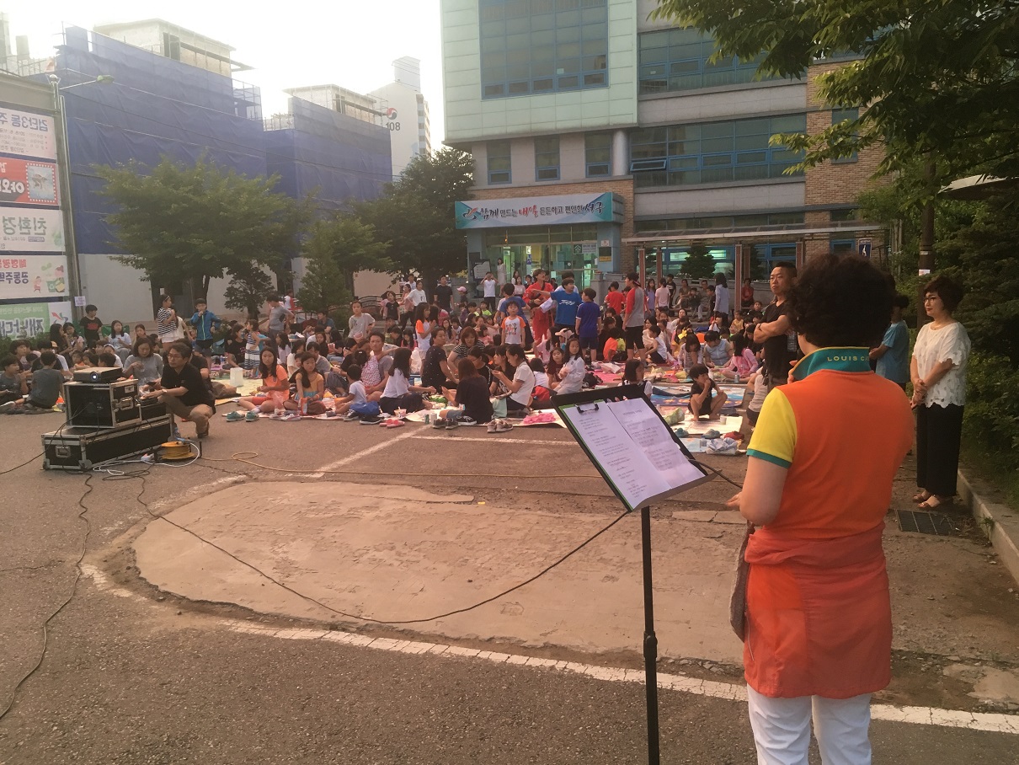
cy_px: 382
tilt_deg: -5.2
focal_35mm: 29
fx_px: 854
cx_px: 510
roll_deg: -1.7
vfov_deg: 48.2
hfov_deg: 61.6
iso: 80
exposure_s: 1/30
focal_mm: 4.15
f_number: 2.2
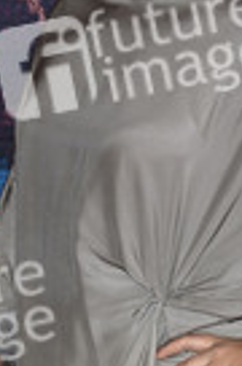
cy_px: 191
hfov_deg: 5.5
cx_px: 210
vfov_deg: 8.3
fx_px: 2534
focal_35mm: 250
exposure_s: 1/250
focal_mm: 85
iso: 400
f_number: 5.6
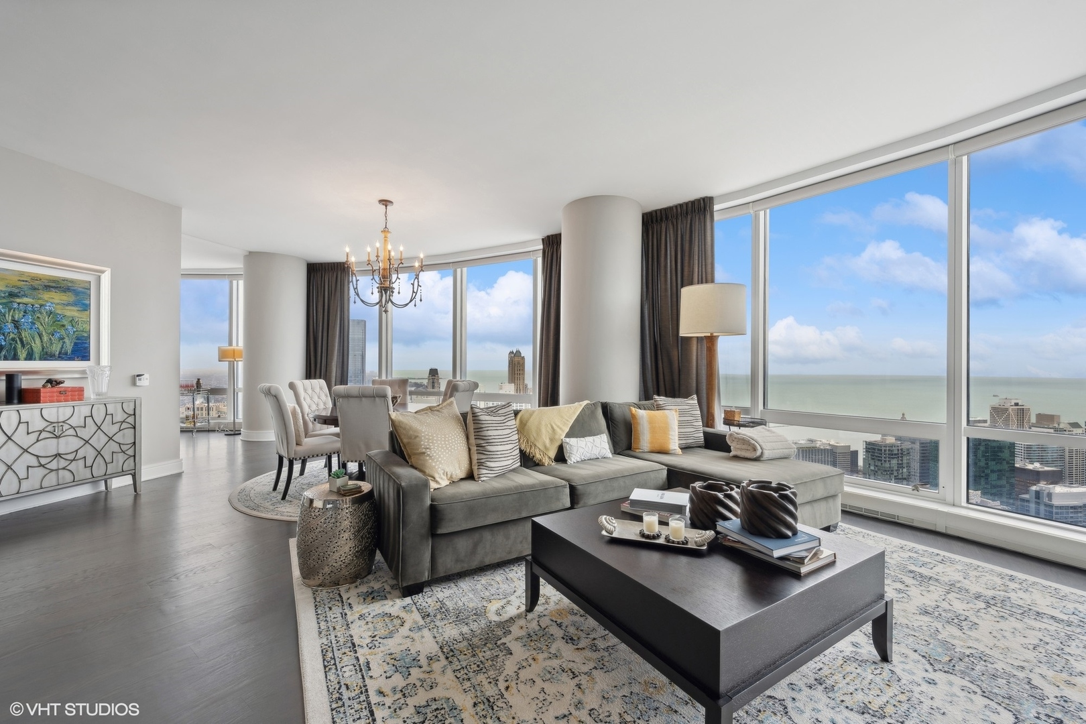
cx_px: 543
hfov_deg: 104.3
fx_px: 422
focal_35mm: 14
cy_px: 362
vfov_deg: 81.2
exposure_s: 1/20
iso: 200
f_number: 9.5
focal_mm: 14
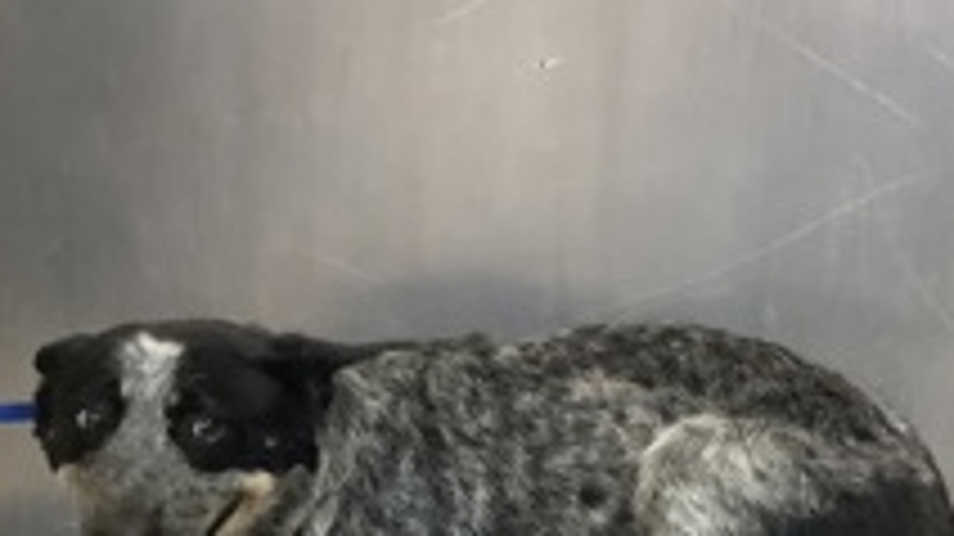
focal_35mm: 67
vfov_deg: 17.3
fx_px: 1694
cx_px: 502
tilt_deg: -14.4
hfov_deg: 31.4
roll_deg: +0.3
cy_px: 604
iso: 320
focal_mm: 3.3
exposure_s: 1/60
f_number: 2.4
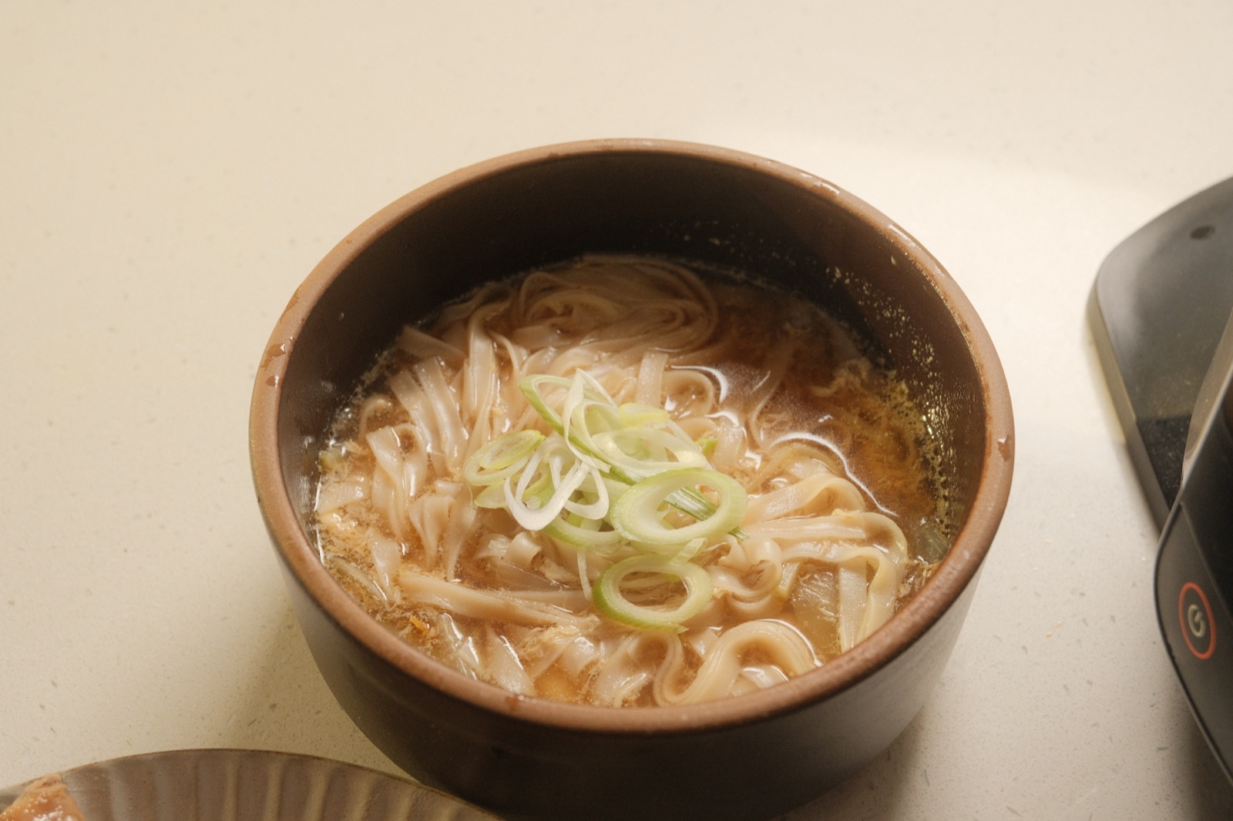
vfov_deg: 29.9
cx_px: 616
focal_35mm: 45
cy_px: 410
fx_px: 1541
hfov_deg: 43.6
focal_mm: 29.9
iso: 1250
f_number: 4.5
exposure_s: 1/125
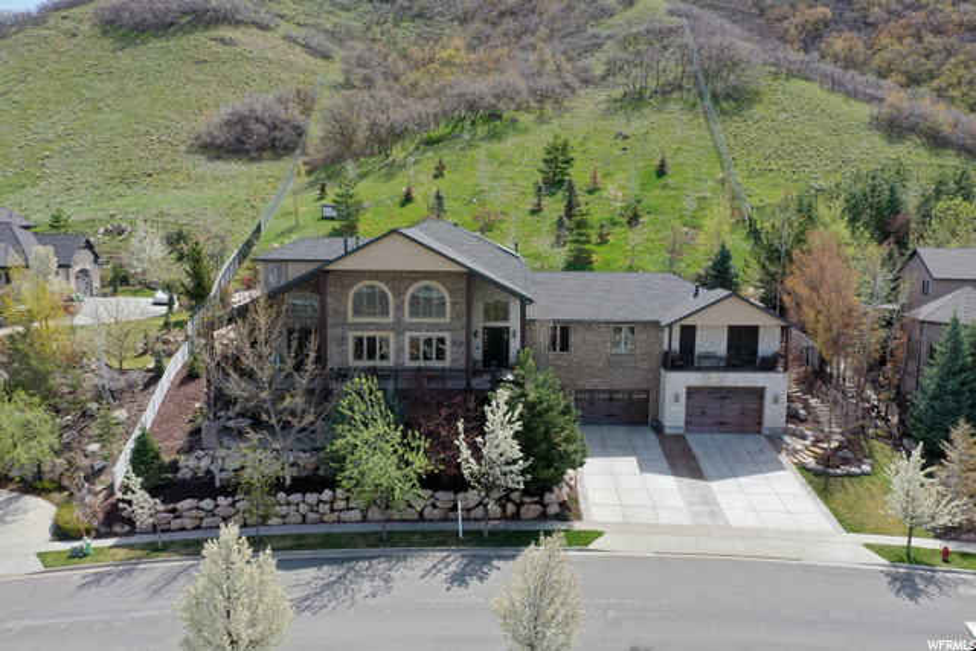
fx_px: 759
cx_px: 488
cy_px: 326
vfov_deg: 46.4
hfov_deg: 65.5
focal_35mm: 28
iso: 100
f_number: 5
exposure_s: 1/320
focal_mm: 10.26
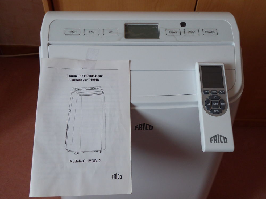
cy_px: 100
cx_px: 133
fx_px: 277
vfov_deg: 39.7
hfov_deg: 51.4
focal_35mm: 36
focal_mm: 6.3
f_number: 3.7
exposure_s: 1/50
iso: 400
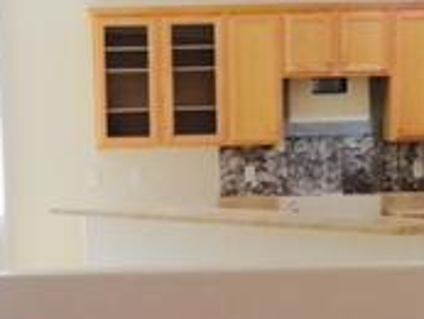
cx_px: 181
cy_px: 275
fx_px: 1312
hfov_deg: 18.4
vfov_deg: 13.7
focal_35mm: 107
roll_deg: +0.5
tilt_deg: -6.7
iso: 40
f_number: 2.2
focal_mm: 4.15
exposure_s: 1/60
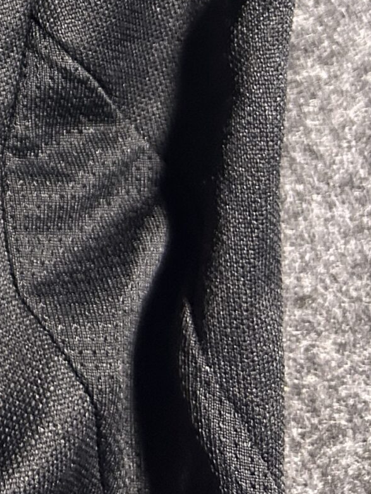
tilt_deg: -50.0
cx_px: -208
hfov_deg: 15.8
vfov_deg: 20.4
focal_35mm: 85
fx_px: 1215
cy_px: -200
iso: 500
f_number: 1.5
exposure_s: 1/50
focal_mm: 5.7
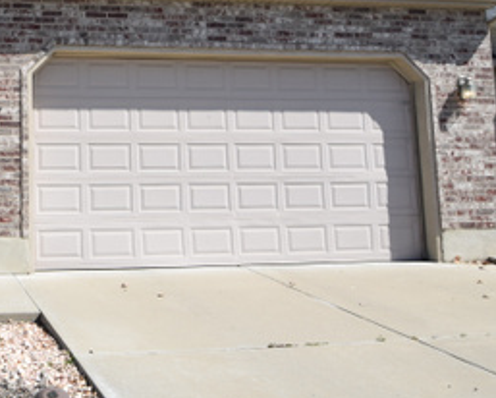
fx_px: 720
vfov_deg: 29.7
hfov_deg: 34.7
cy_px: 49
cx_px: 6
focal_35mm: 49
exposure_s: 1/200
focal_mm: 14
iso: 100
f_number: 9
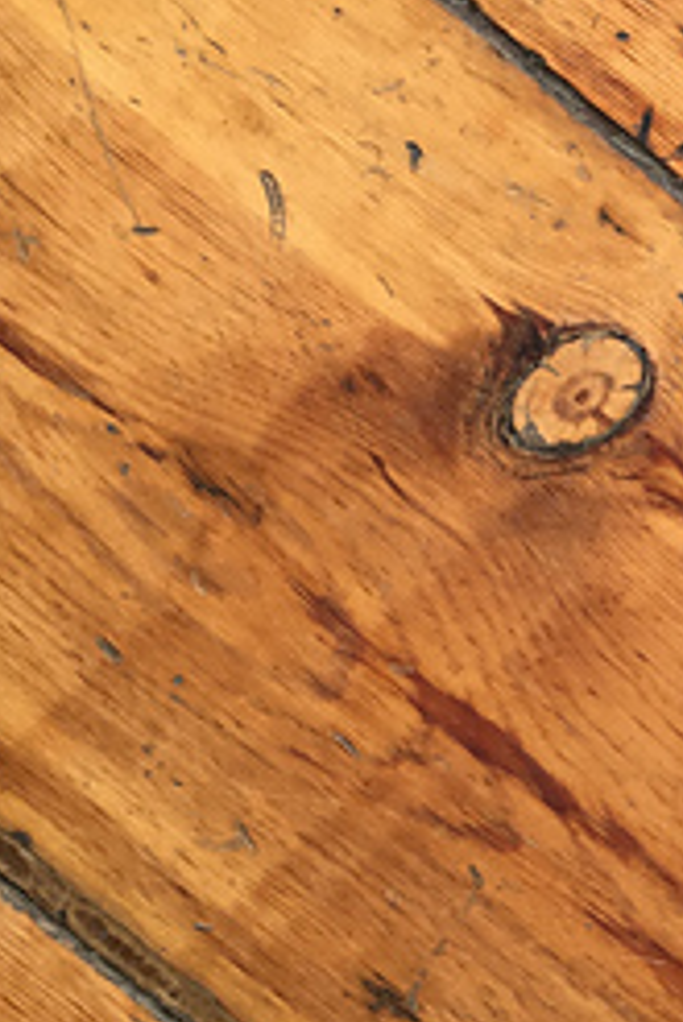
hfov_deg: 15.3
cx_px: 1200
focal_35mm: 78
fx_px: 2216
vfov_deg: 26.0
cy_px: 451
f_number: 2.2
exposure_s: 1/60
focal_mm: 4.15
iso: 32
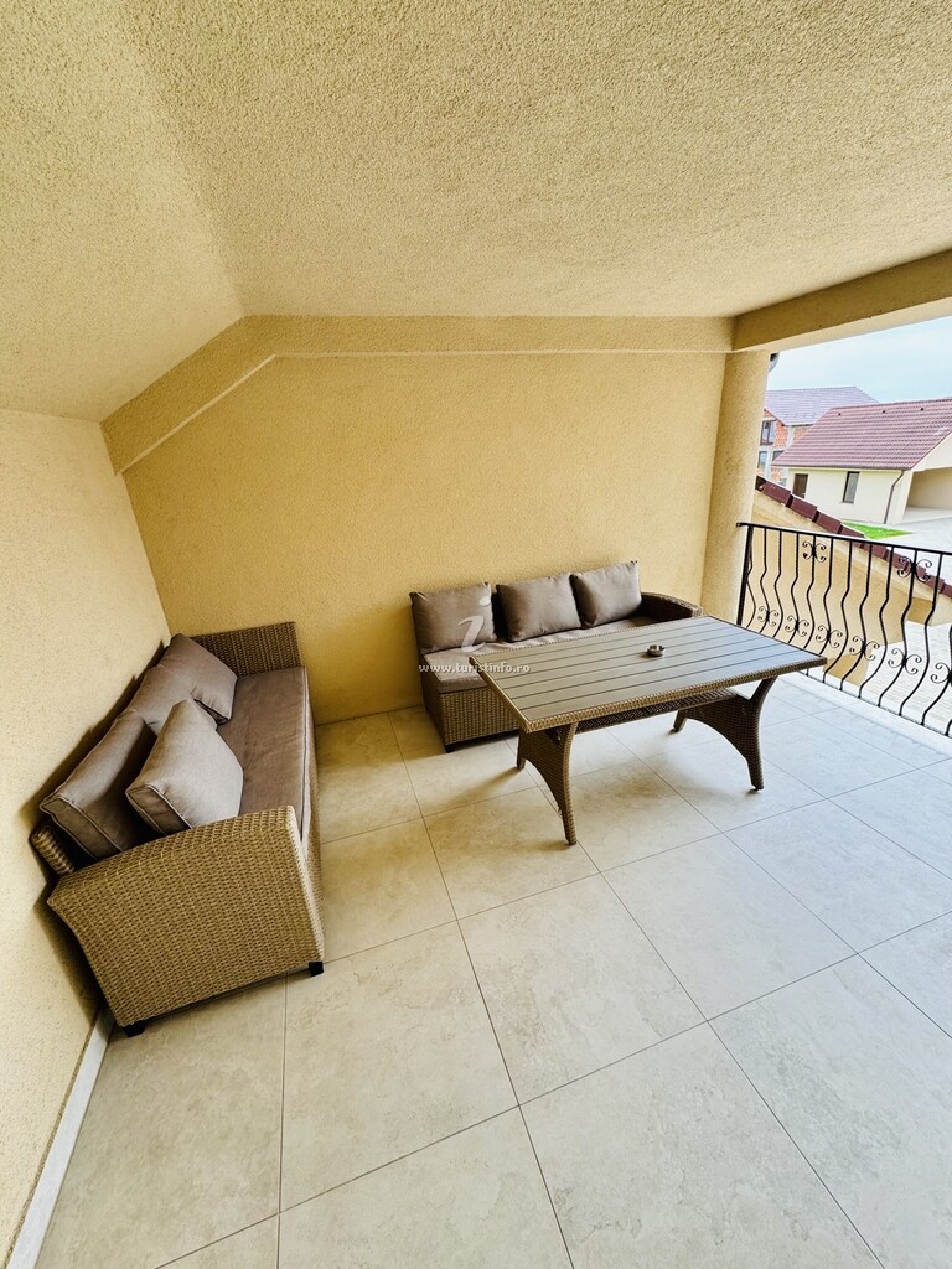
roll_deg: +4.1
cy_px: 634
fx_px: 513
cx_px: 476
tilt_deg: -18.7
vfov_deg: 102.1
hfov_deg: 85.7
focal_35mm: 14
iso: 40
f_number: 2.2
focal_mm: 2.22
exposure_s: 1/155
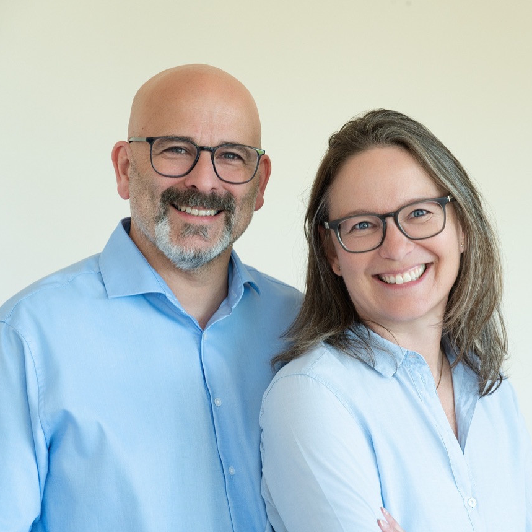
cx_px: 339
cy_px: 265
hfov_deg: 19.3
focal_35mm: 90
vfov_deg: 19.3
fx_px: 1565
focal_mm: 70
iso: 1250
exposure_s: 1/125
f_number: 4.5
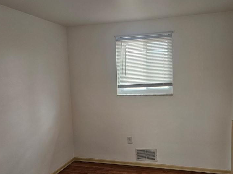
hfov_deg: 55.2
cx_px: 132
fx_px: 222
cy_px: 95
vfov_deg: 42.9
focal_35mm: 33
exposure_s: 1/207
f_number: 1.8
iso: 160
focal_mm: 5.4
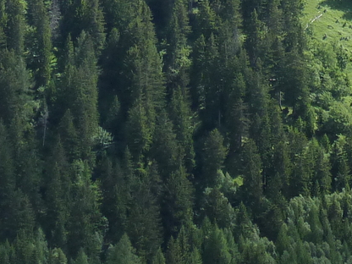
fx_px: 1566
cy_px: -133
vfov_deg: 9.4
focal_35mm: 154
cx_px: 161
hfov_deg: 12.8
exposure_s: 1/400
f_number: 4
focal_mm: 6.5
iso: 125
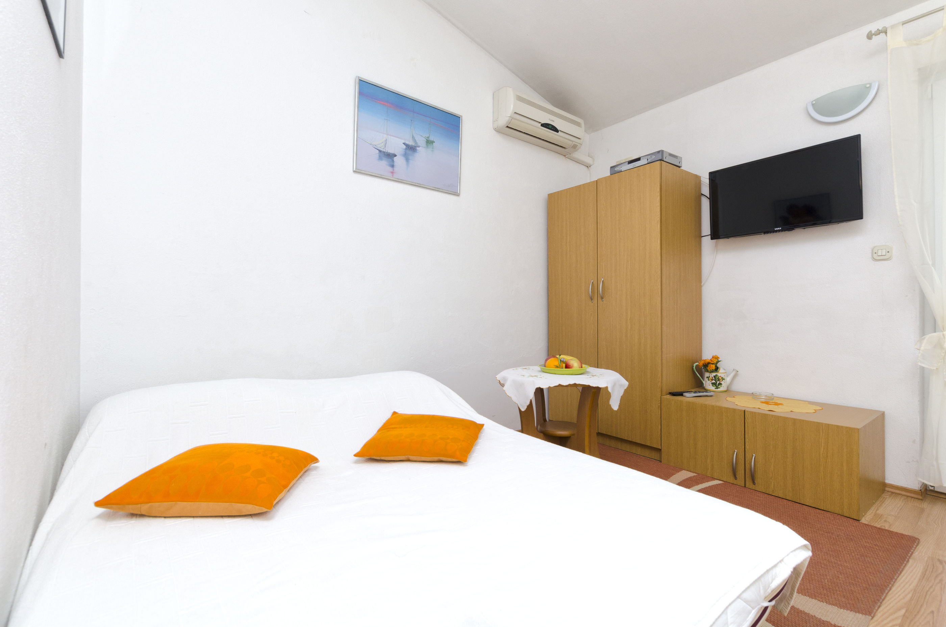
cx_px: 473
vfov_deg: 71.8
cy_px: 314
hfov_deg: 95.1
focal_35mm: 16
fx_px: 433
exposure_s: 1/160
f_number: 8
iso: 160
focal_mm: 11
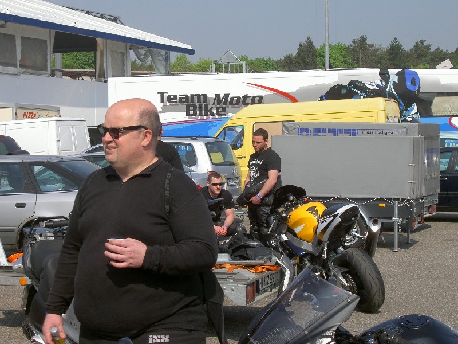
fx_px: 1111
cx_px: 229
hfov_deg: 23.3
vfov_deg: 17.6
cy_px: 172
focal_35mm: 84
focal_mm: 17.4
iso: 100
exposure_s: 1/320
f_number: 6.8
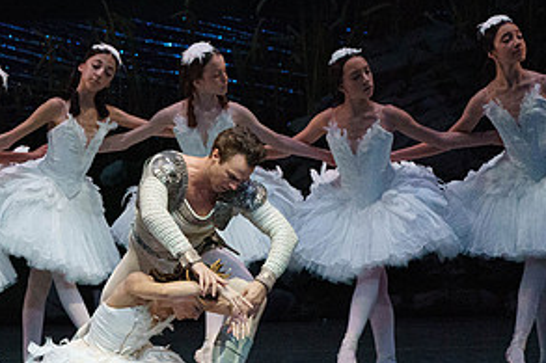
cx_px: 162
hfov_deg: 3.2
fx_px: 9822
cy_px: 83
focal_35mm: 648
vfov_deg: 2.1
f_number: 5.6
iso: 8000
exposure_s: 1/320
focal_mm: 327
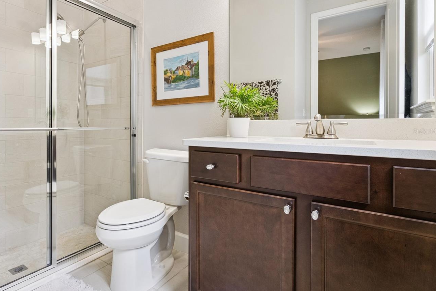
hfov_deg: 82.8
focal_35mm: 20
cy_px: 131
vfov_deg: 61.8
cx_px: 171
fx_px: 242
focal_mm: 16
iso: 1250
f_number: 9
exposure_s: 1/50
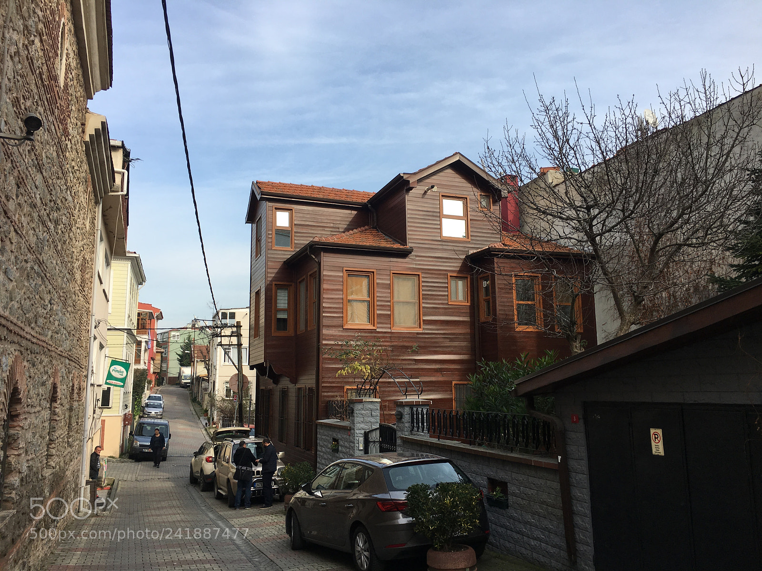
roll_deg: -0.2
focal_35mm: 29
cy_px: 286
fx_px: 638
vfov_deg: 48.2
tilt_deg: +10.3
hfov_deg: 61.7
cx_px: 381
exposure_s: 1/769
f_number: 2.2
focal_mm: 4.15
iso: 25
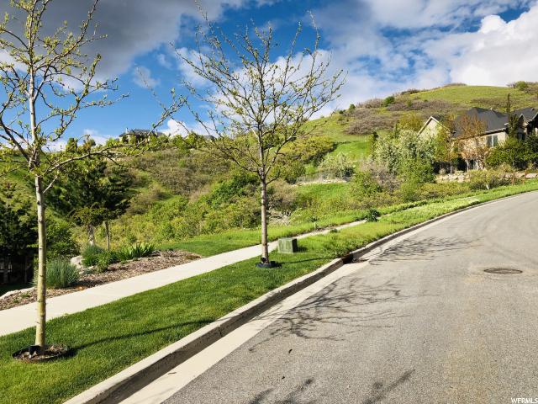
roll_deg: -0.7
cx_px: 269
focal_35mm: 28
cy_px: 202
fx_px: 435
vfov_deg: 49.7
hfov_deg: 63.4
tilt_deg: +2.4
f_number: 1.8
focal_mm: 4
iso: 20
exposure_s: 1/2088
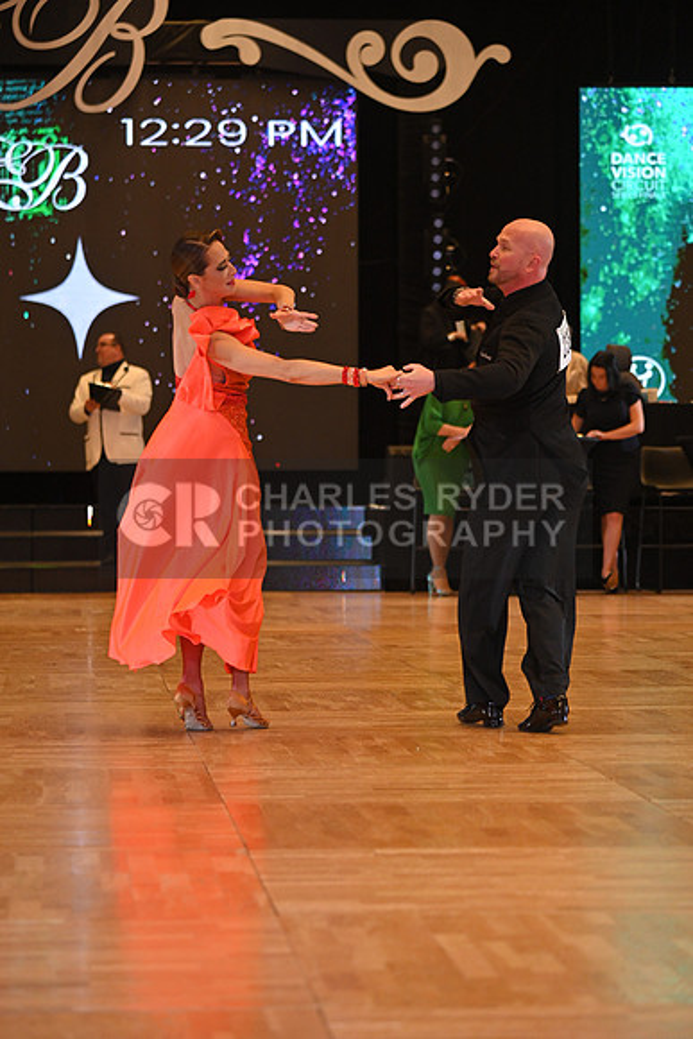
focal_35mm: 120
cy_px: 520
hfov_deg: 11.4
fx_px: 3463
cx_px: 346
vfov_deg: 17.1
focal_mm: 120
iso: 1600
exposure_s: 1/400
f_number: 4
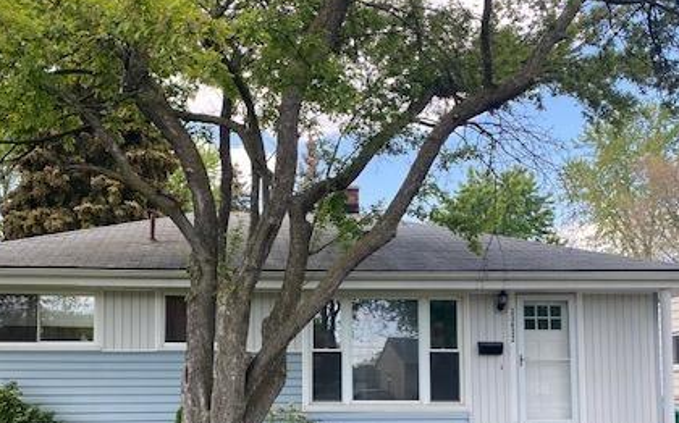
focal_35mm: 42
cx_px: 268
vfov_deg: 29.7
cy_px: 344
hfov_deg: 46.9
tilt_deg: +4.3
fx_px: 777
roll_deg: -0.2
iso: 32
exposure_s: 1/400
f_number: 1.8
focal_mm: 4.25
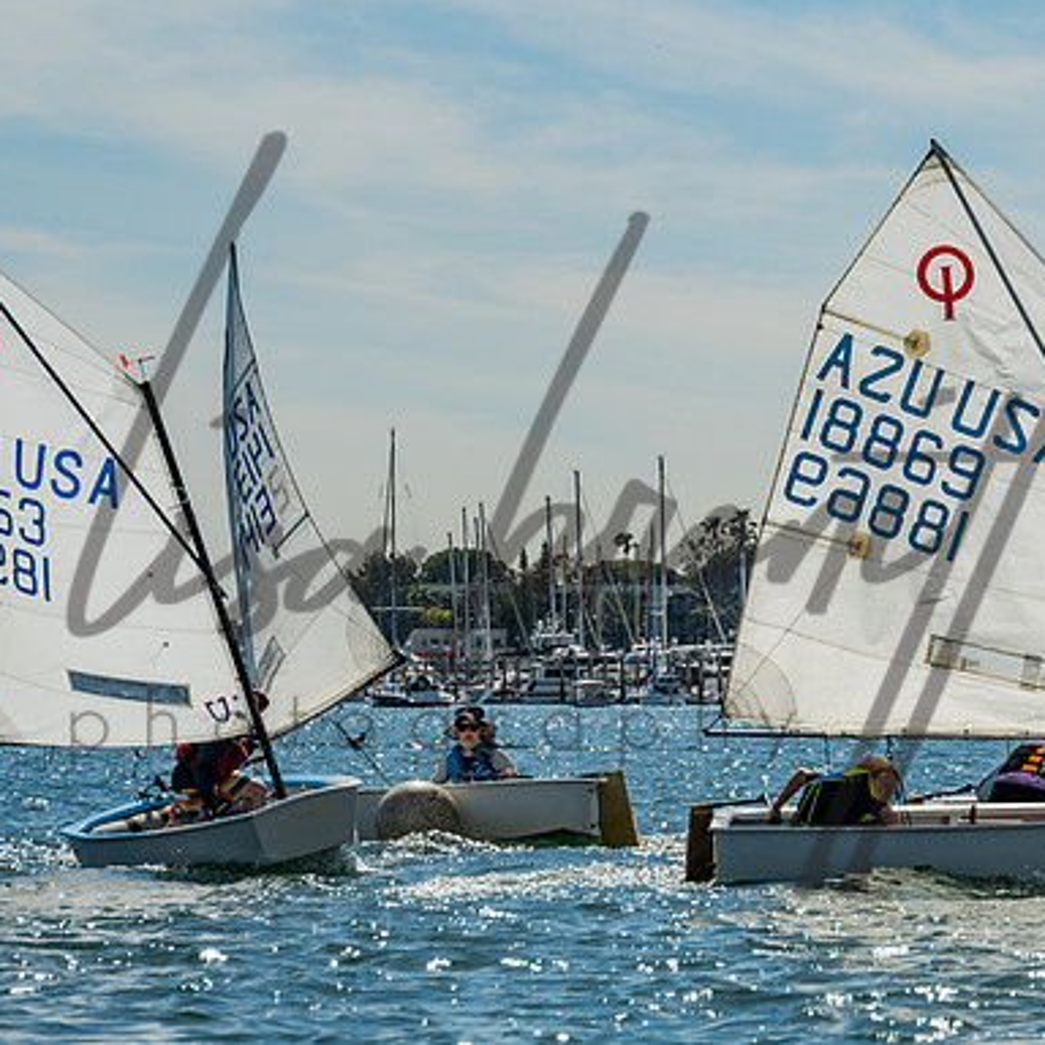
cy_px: 560
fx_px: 8675
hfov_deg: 6.9
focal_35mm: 254
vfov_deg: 6.9
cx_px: 762
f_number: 10
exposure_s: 1/500
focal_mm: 170
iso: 250
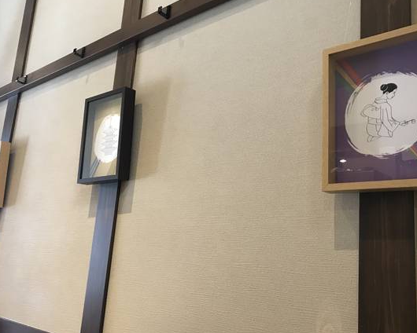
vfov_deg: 44.5
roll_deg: -2.6
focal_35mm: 33
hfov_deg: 54.2
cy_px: 179
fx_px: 407
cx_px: 218
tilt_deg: +11.7
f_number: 1.8
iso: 50
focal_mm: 3.99
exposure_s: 1/15
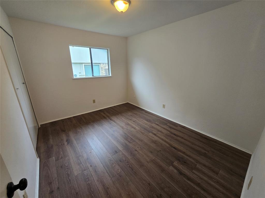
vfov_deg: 89.9
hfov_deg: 106.2
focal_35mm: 13
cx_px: 132
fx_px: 100
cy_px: 99
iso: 160
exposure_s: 1/60
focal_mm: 2.2
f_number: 2.2
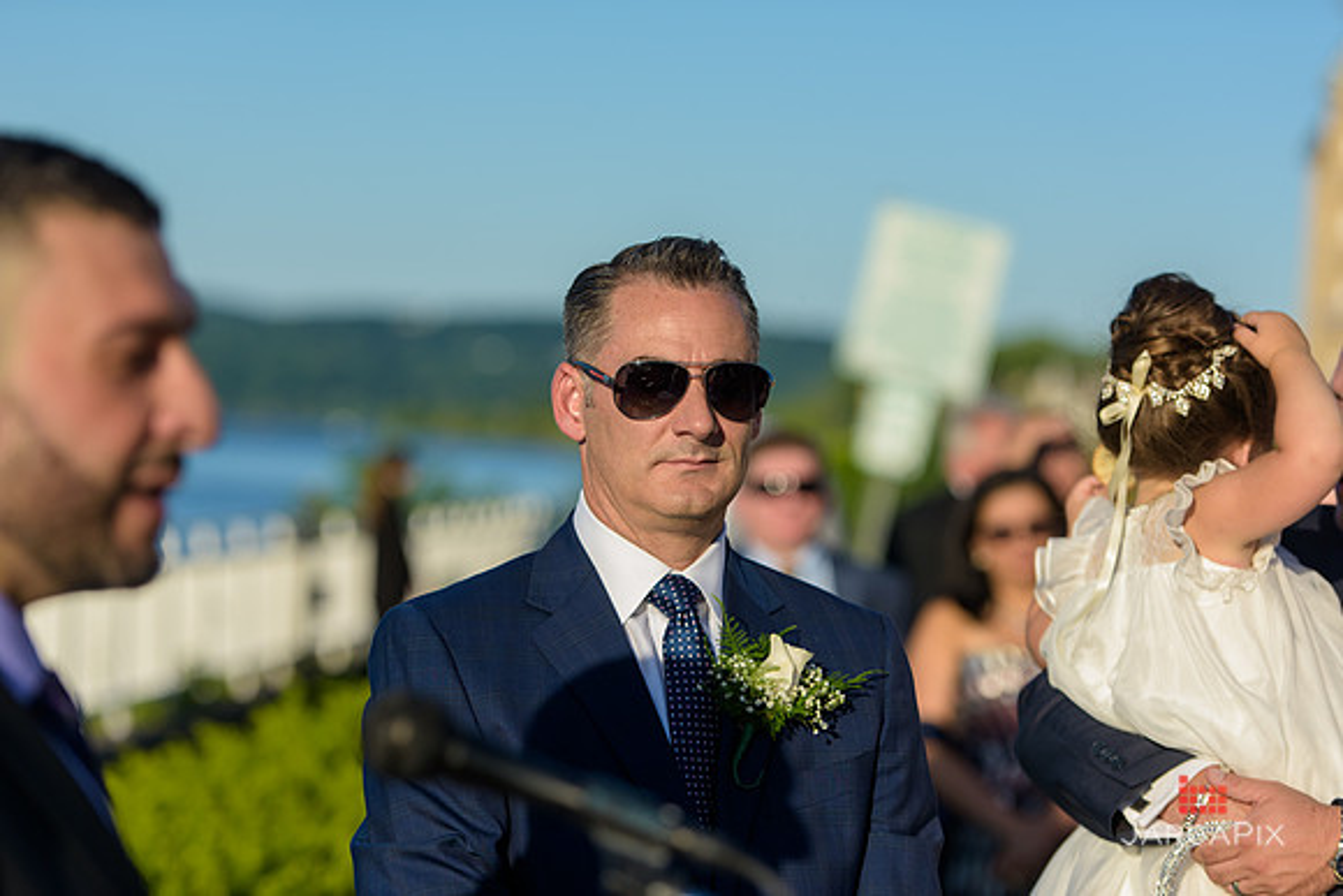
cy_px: 448
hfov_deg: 17.1
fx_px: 4478
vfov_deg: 11.4
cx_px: 672
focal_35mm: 120
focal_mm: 120
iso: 200
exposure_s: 1/2500
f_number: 3.2
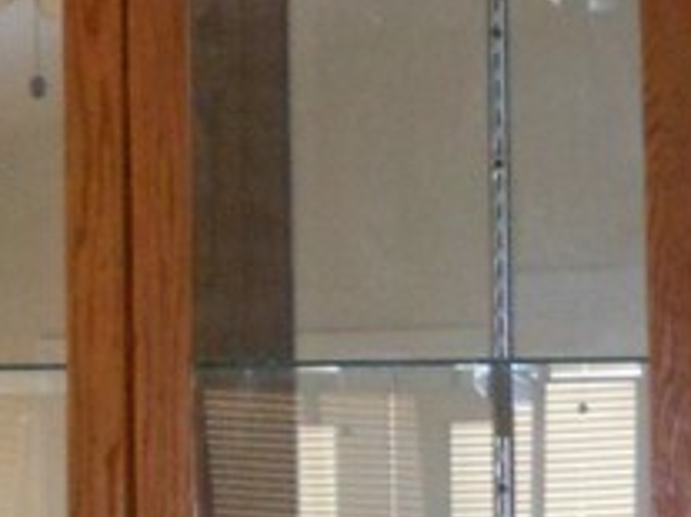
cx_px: -521
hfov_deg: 5.3
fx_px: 7302
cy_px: 213
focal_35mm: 366
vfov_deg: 4.1
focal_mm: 13.2
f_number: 5.2
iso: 500
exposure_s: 1/60
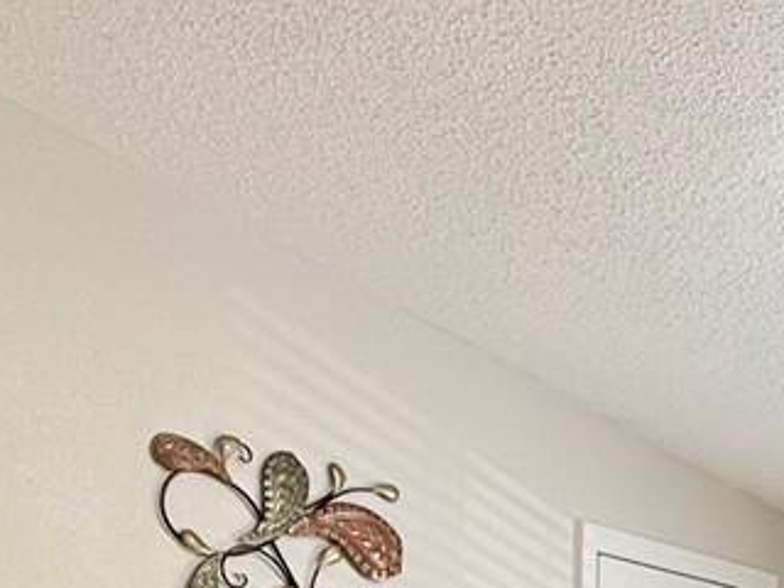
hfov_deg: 25.2
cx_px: 919
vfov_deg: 18.2
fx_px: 1585
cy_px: 938
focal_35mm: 70
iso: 64
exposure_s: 1/120
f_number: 2.2
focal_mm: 2.22
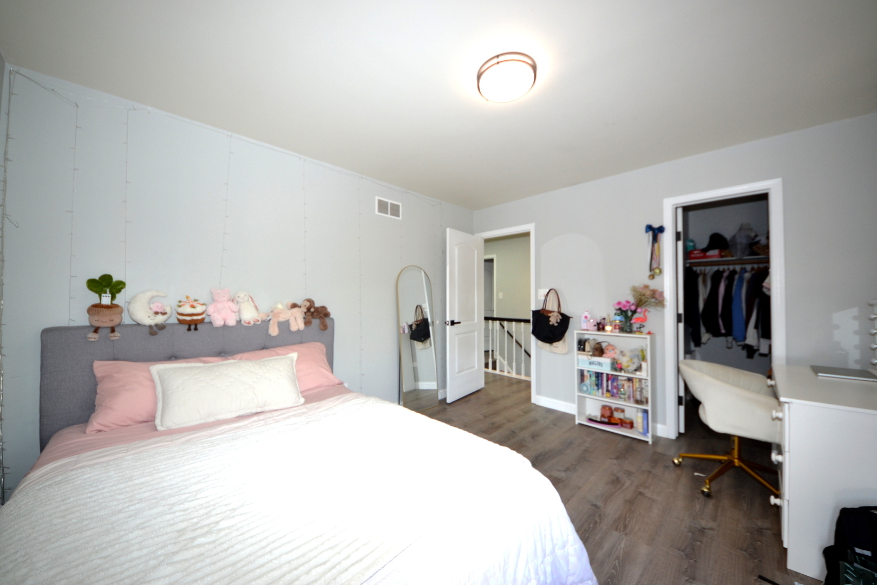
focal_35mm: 12
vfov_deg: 90.0
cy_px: 292
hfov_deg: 112.6
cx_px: 438
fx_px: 292
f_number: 4.5
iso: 400
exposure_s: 1/100
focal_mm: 8
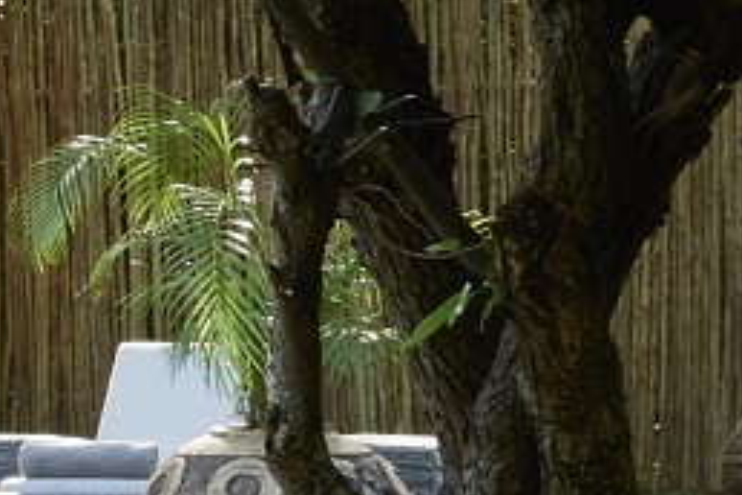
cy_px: 52
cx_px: -2085
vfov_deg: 6.1
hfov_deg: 7.2
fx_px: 4637
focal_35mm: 225
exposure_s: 1/20
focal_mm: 29
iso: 200
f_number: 13
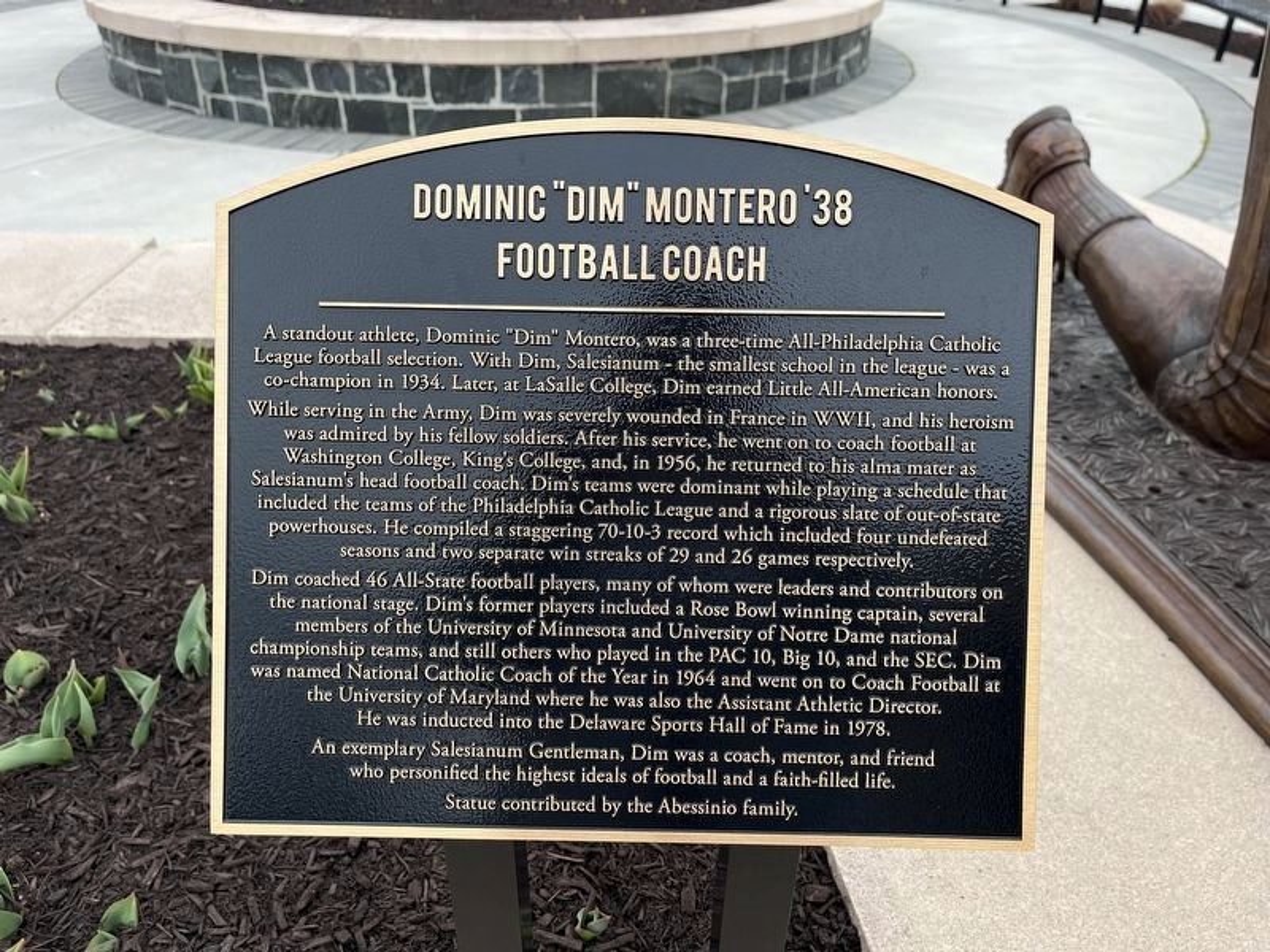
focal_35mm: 26
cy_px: 476
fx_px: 954
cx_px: 635
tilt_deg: -33.3
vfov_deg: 53.1
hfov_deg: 67.3
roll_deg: -1.3
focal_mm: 5.1
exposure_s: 1/642
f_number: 1.6
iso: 50
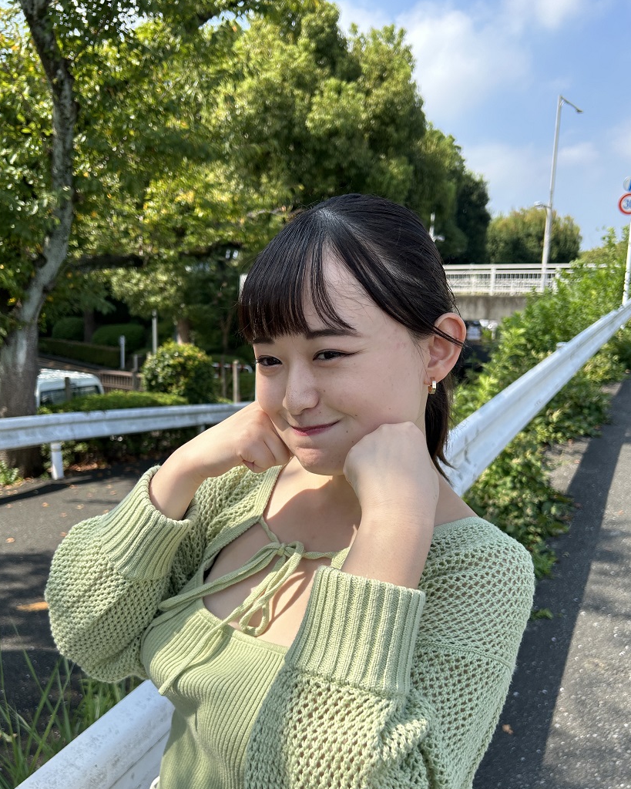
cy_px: 438
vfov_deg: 58.6
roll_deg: +0.0
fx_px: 700
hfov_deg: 48.5
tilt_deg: -10.7
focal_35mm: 30
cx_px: 317
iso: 50
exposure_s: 1/2299
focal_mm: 5.7
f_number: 1.5
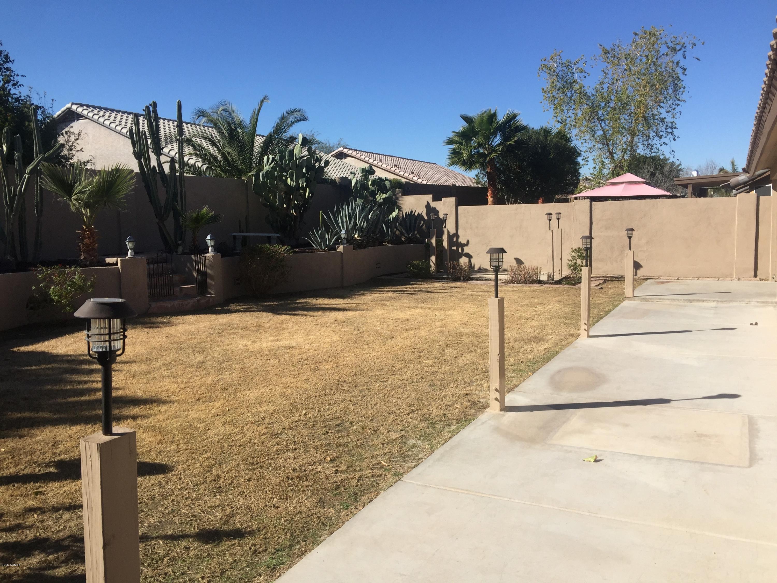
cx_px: 388
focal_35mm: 29
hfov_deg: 61.7
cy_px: 292
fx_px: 651
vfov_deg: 48.2
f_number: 2.2
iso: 32
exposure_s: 1/2326
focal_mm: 4.15
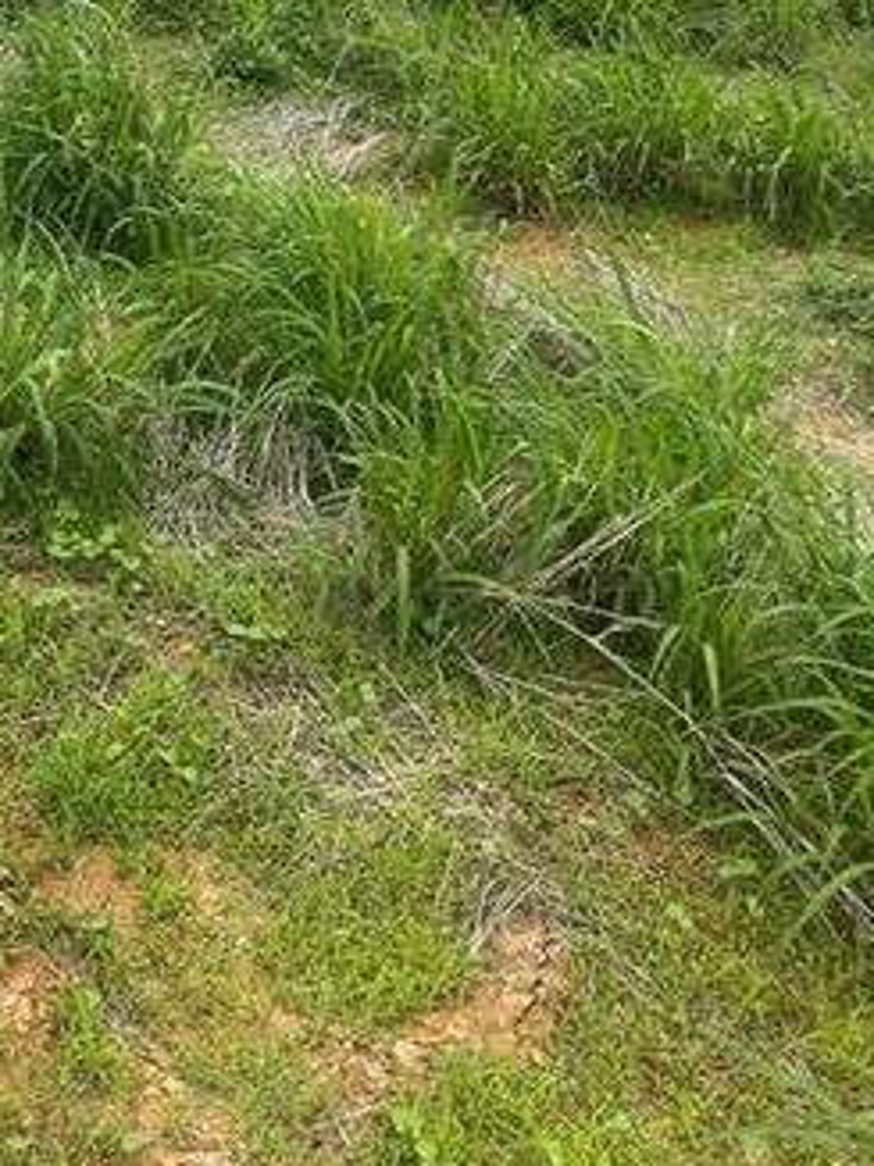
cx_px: 150
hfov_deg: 27.8
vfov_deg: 34.7
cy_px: 48
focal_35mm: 51
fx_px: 1718
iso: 32
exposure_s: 1/1339
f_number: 1.6
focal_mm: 5.1
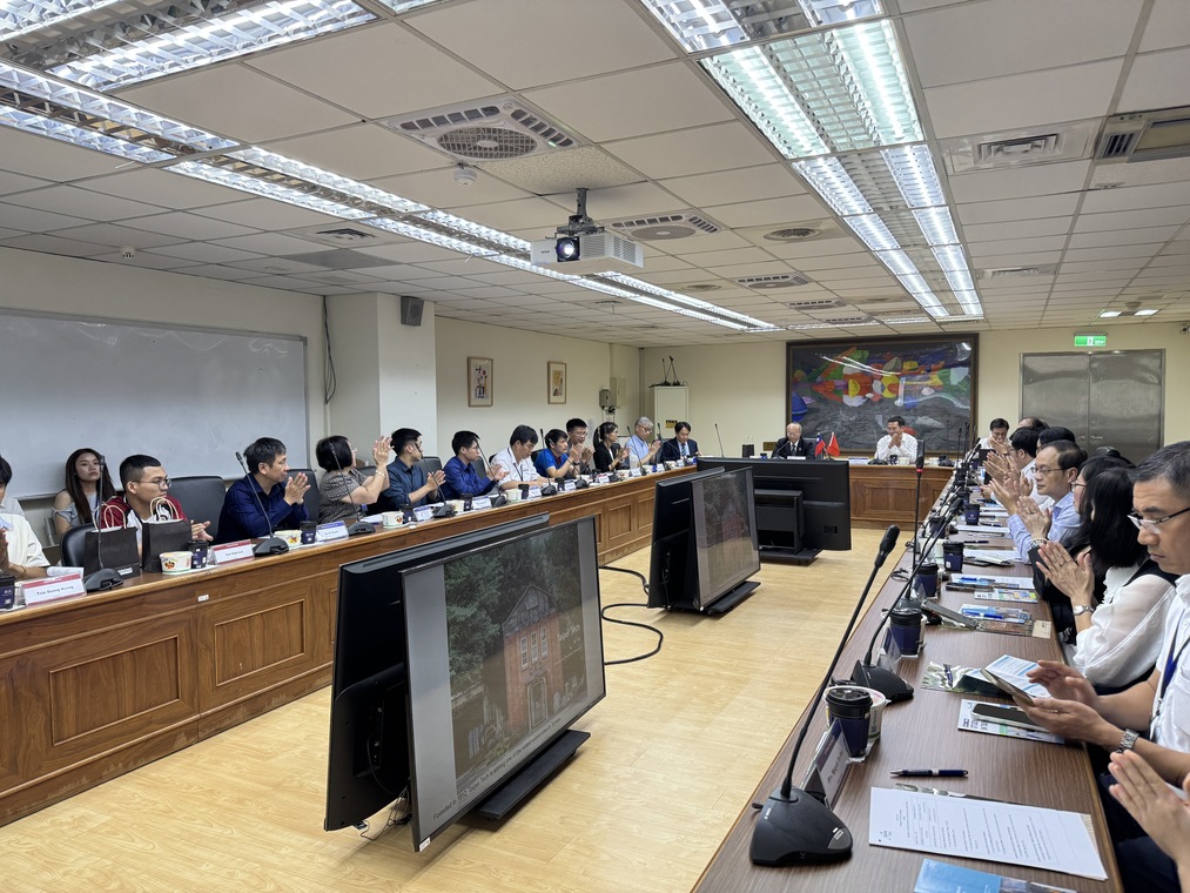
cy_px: 446
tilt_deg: -2.5
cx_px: 595
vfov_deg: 56.8
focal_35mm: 24
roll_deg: +1.5
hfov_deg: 71.6
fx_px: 825
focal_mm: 6.76
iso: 160
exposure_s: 1/120
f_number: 1.78
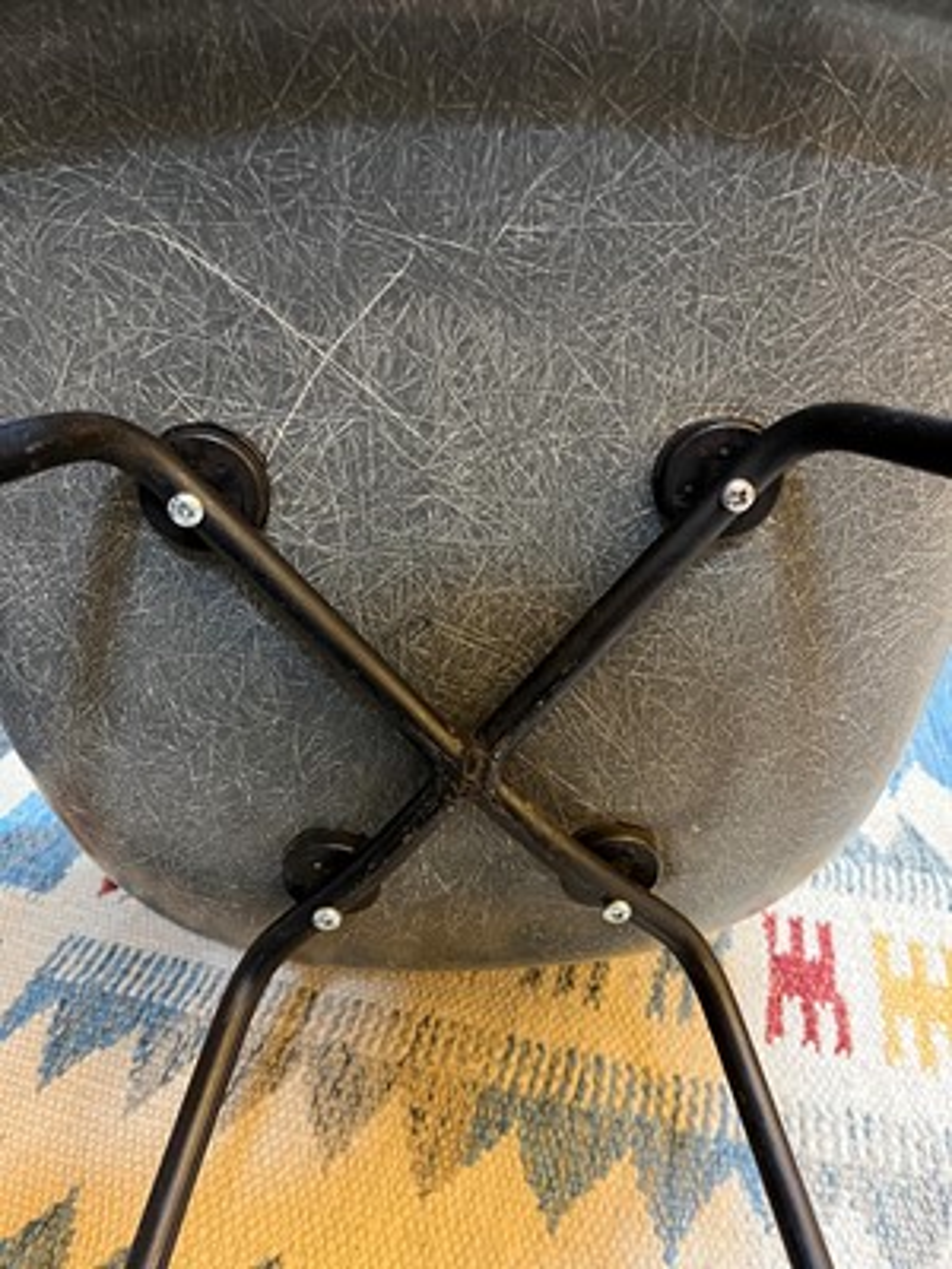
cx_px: 476
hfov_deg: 53.1
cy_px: 634
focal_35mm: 26
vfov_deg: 67.3
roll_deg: -2.2
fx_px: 953
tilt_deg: -29.5
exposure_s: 1/33
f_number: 1.6
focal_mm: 5.1
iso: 500
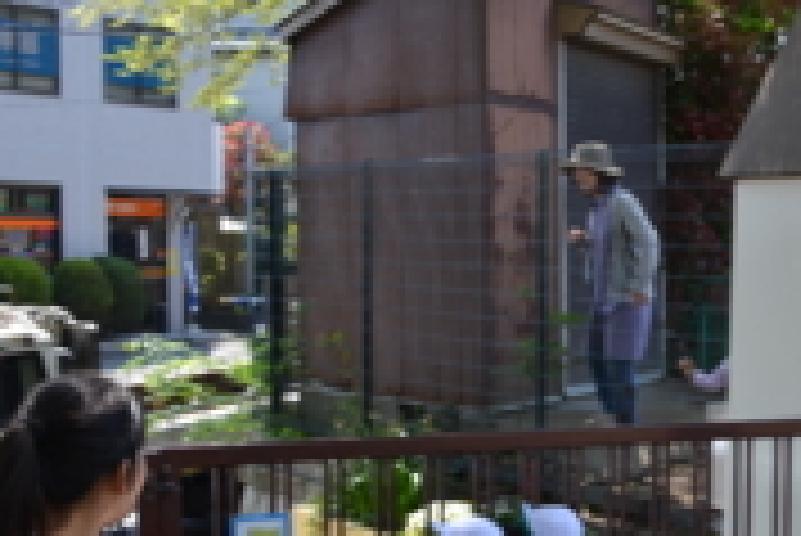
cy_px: 471
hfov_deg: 26.2
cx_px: 756
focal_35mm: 74
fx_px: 1648
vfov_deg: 18.2
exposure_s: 1/125
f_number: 5.6
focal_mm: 22
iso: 125
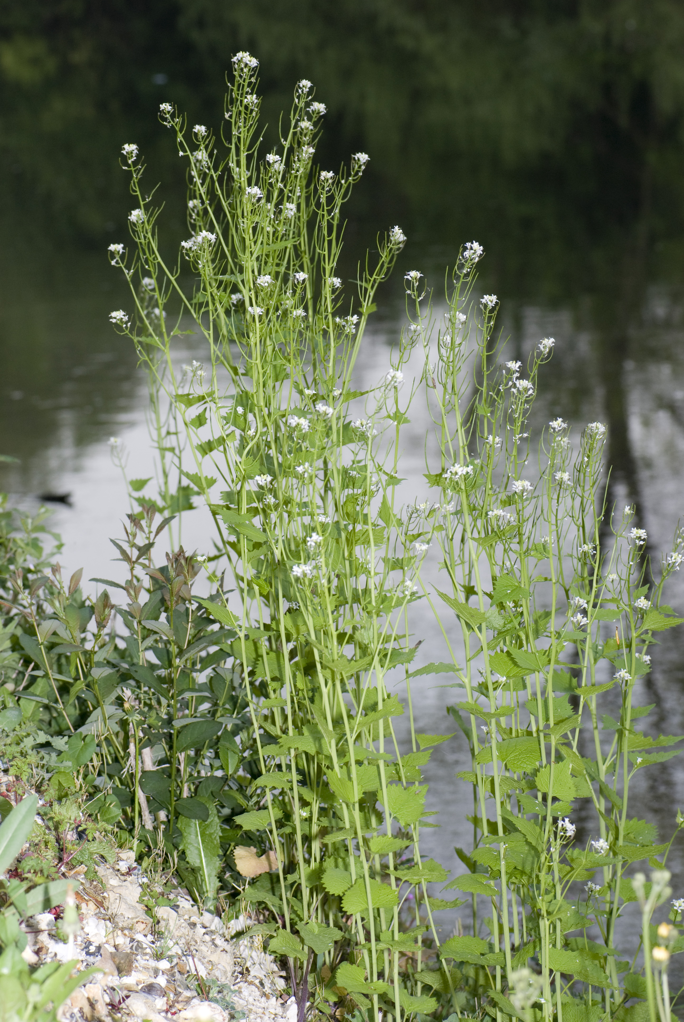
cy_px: 511
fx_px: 4476
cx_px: 342
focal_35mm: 158
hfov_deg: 8.7
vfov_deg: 13.0
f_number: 9
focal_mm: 105
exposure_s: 1/100
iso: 200
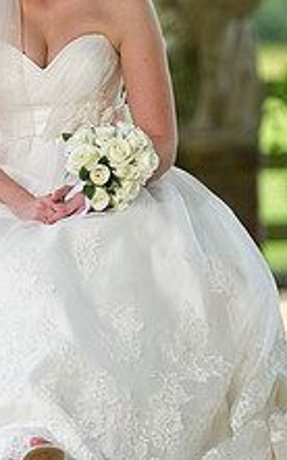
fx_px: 4934
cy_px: 102
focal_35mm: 394
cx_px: 86
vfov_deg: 5.3
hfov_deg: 3.3
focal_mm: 190
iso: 500
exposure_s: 1/800
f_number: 2.8
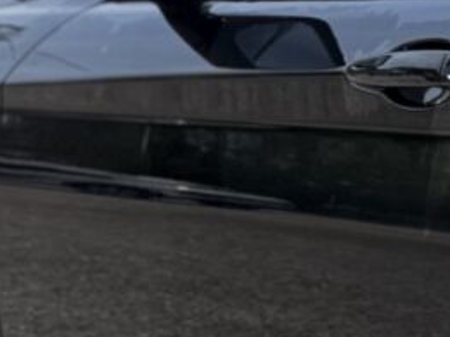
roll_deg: -2.5
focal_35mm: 177
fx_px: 2301
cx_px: 1298
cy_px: 251
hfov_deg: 9.2
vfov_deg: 8.4
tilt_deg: -12.1
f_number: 1.78
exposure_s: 1/3145
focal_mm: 6.76
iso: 80
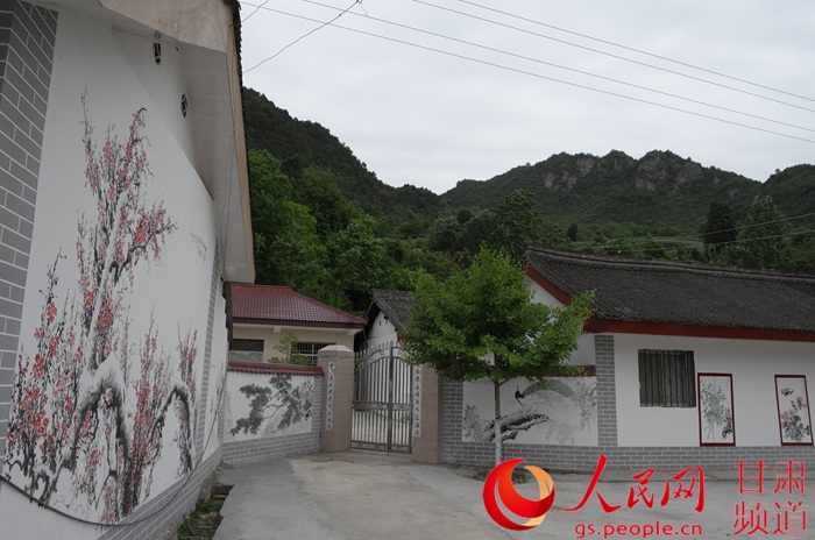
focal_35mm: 27
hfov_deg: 67.5
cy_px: 270
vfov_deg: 47.8
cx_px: 408
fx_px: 610
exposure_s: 1/320
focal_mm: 18
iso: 100
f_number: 9
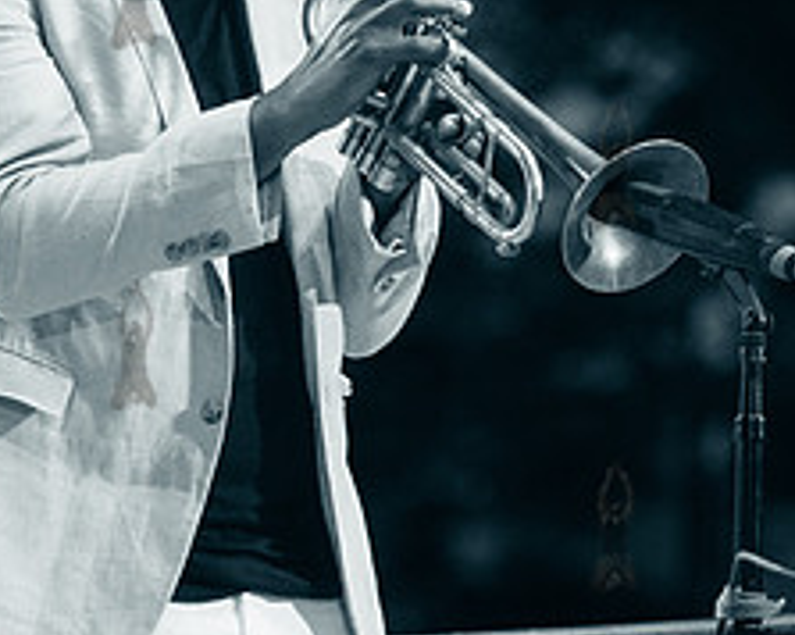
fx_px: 8063
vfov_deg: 4.5
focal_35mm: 343
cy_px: 118
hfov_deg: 5.6
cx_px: 583
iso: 1600
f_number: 3.2
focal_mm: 120
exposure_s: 1/500
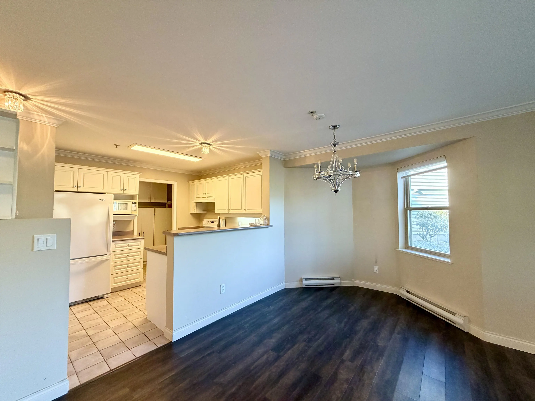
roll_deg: +0.6
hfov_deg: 102.1
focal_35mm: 14
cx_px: 268
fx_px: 216
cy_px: 200
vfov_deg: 85.7
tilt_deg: +3.2
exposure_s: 1/120
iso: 250
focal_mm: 2.22
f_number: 2.2
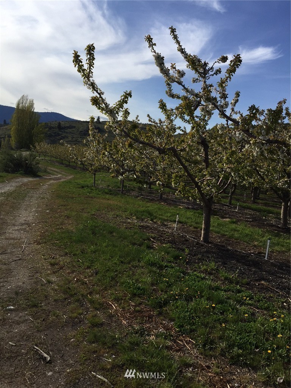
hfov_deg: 48.2
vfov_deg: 61.7
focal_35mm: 29
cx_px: 146
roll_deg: -9.4
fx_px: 325
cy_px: 194
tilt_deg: -2.9
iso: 32
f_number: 2.2
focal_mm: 4.15
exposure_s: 1/2639
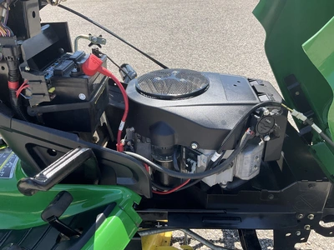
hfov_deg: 61.7
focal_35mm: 29
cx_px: 167
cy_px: 125
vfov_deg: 48.2
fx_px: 280
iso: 25
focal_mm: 3
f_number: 1.8
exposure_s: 1/816
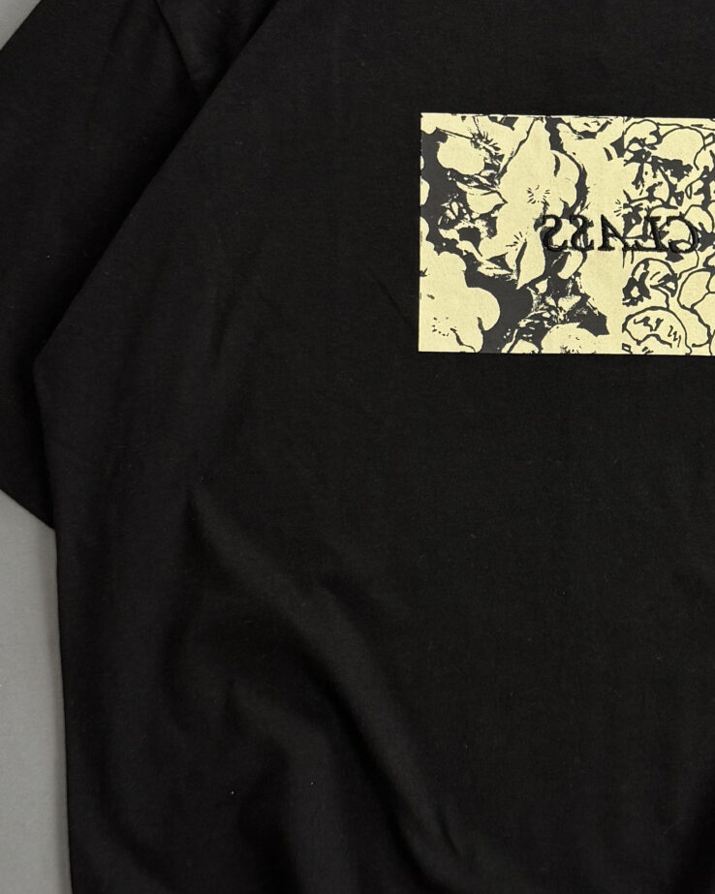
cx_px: 612
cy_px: 404
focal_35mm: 65
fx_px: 1720
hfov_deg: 23.0
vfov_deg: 29.1
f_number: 1.78
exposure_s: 1/60
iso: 160
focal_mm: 6.76
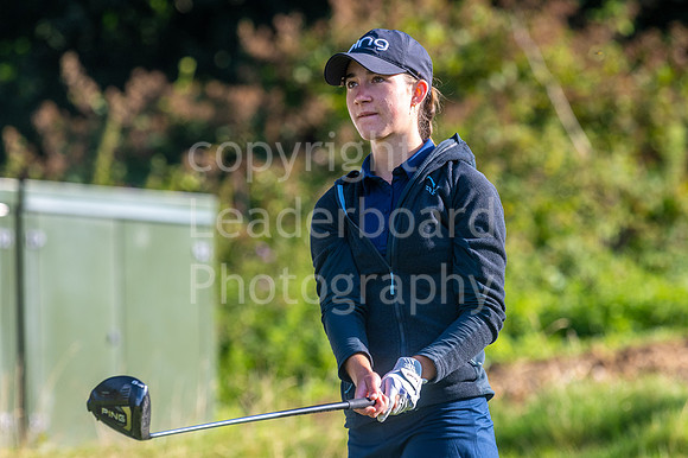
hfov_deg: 4.6
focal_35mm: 450
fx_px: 8595
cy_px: 229
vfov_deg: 3.1
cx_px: 344
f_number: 5.6
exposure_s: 1/640
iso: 200
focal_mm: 300
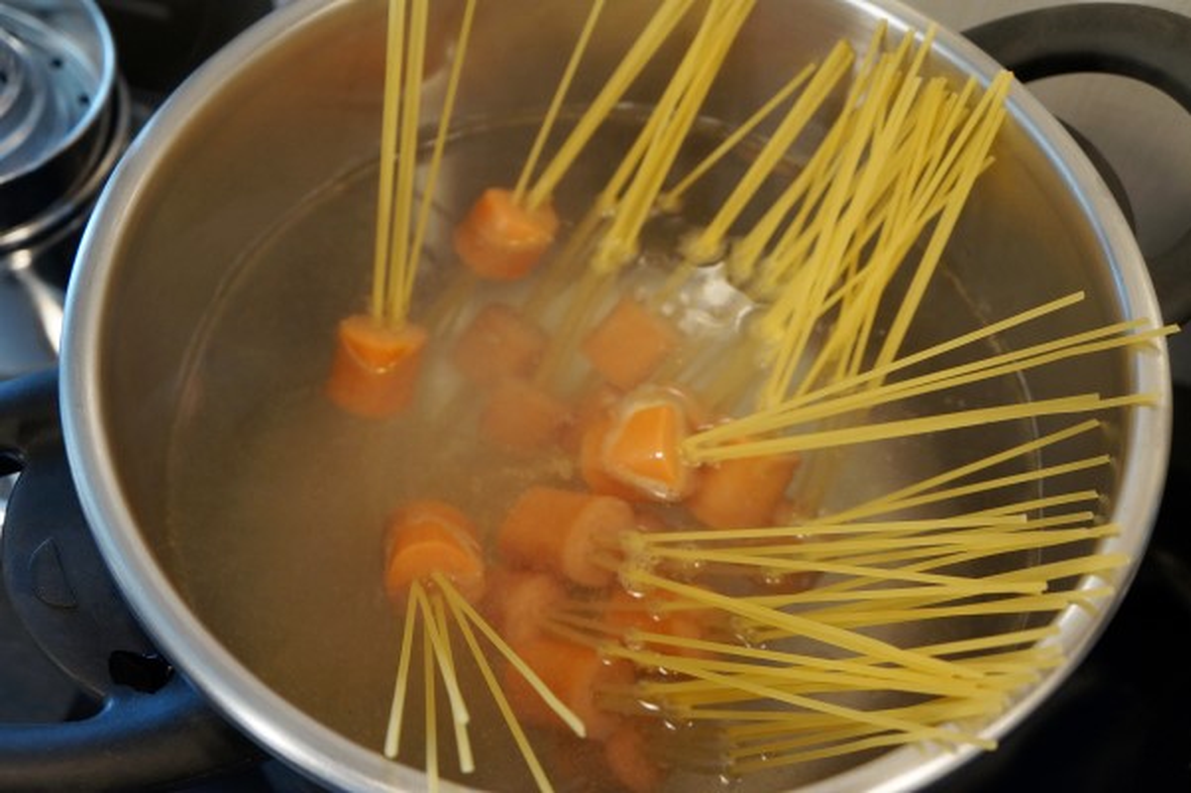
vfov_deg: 33.0
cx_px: 596
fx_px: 1339
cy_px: 396
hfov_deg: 48.0
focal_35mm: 40
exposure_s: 1/60
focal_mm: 27
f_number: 4
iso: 800
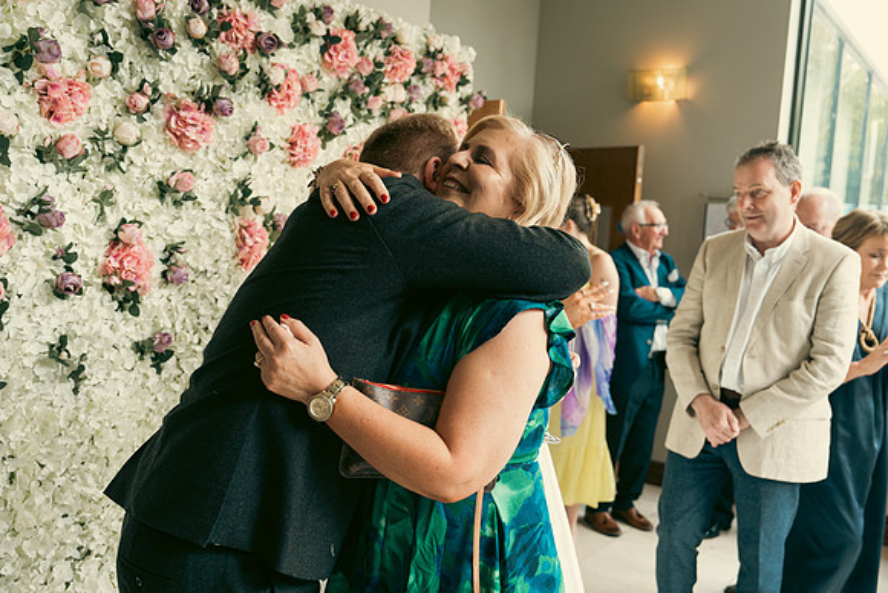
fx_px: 839
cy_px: 296
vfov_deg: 38.9
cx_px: 444
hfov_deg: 55.8
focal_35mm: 34
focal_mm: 34
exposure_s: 1/160
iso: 640
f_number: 3.5
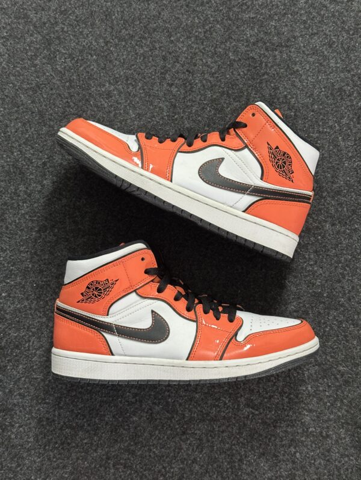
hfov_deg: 30.3
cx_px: 180
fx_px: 667
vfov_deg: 39.6
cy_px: 240
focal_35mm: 48
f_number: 1.78
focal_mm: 6.86
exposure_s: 1/33
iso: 160
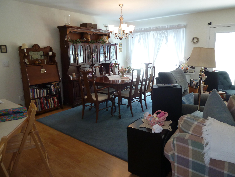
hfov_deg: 69.4
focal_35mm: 25
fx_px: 170
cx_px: 118
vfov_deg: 54.9
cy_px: 88
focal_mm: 4.1
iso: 160
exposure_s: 1/30
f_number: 3.3
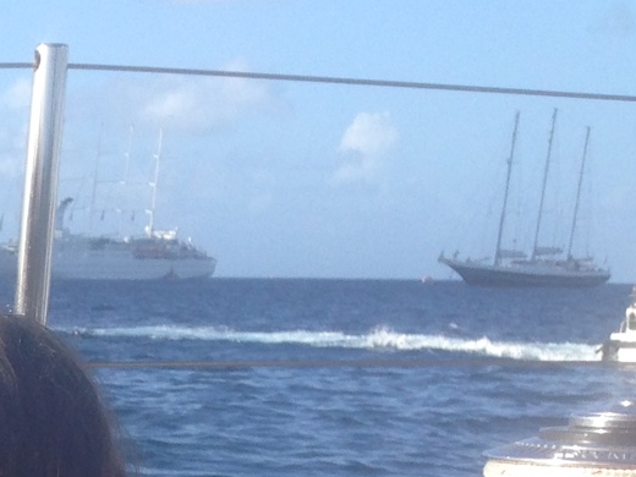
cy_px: 837
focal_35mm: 130
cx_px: -588
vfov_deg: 10.7
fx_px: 2388
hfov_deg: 13.3
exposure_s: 1/753
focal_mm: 4.12
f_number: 2.4
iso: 50
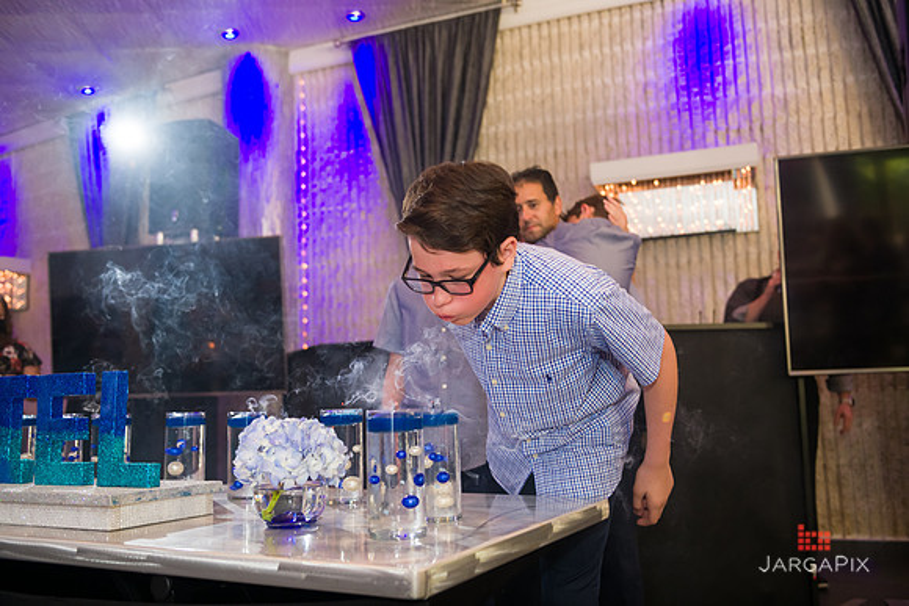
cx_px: 454
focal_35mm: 32
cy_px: 303
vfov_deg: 41.1
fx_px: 808
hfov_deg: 58.7
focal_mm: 32
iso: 1250
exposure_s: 1/125
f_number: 3.2
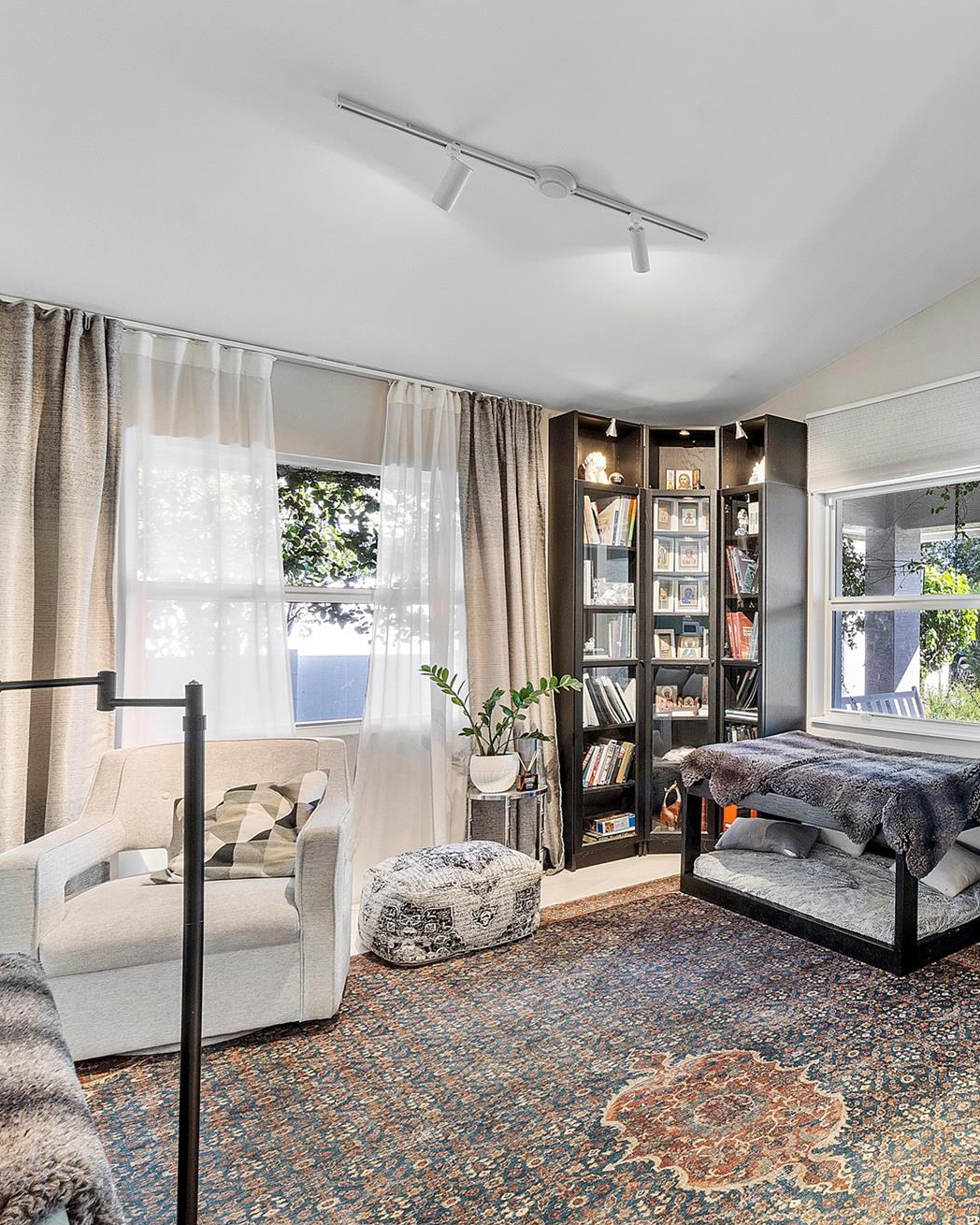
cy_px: 610
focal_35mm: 22
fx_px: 798
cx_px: 897
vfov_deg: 75.0
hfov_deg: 54.3
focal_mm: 10
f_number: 11
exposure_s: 1/2.5
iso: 160
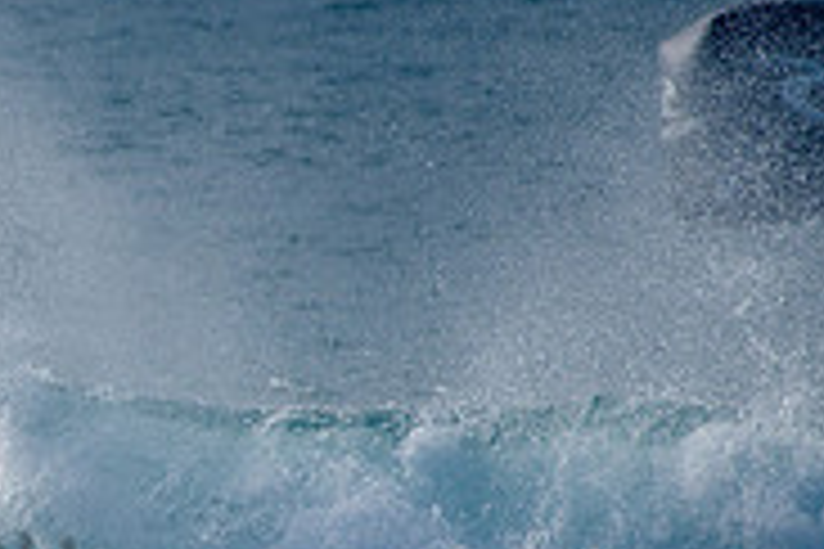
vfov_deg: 0.9
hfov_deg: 1.3
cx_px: -401
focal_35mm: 1604
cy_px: 515
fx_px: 36711
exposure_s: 1/2000
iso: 160
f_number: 5.6
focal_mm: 500
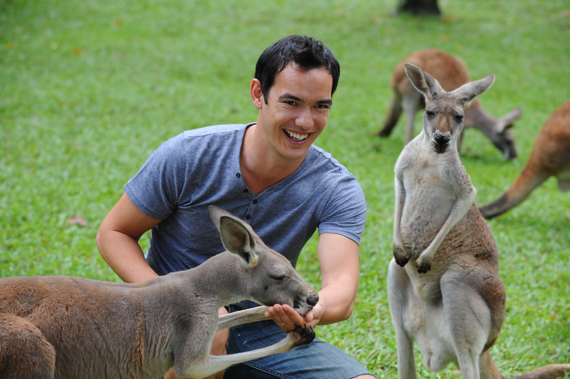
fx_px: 1741
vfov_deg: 12.4
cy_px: 190
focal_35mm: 110
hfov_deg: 18.6
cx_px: 285
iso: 400
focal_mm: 110
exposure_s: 1/500
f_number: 5
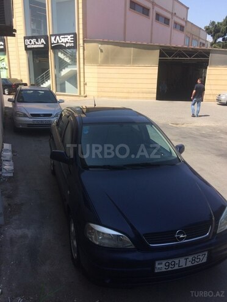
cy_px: 151
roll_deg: +0.3
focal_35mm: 29
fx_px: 254
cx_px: 114
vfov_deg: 61.7
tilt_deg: -18.0
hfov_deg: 48.2
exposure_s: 1/1080
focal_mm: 4.15
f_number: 2.2
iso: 32
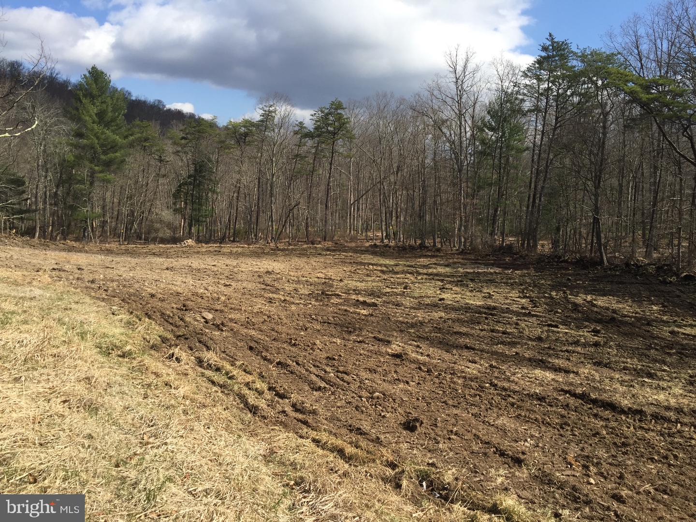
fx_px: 583
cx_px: 348
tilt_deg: -6.4
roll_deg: -3.3
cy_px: 261
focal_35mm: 29
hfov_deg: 61.7
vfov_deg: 48.2
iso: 32
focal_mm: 4.15
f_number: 2.2
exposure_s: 1/1647
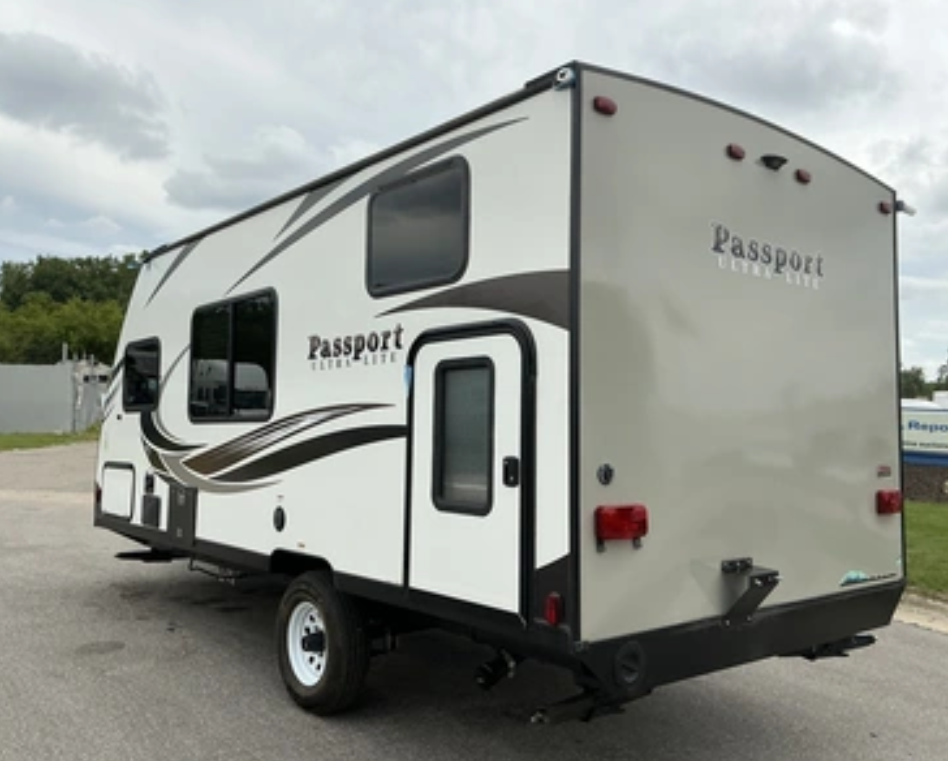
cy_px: 378
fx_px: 843
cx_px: 492
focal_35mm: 30
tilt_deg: +2.9
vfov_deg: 48.6
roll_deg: -1.6
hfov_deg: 58.7
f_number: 1.8
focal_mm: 3
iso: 25
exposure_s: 1/1984
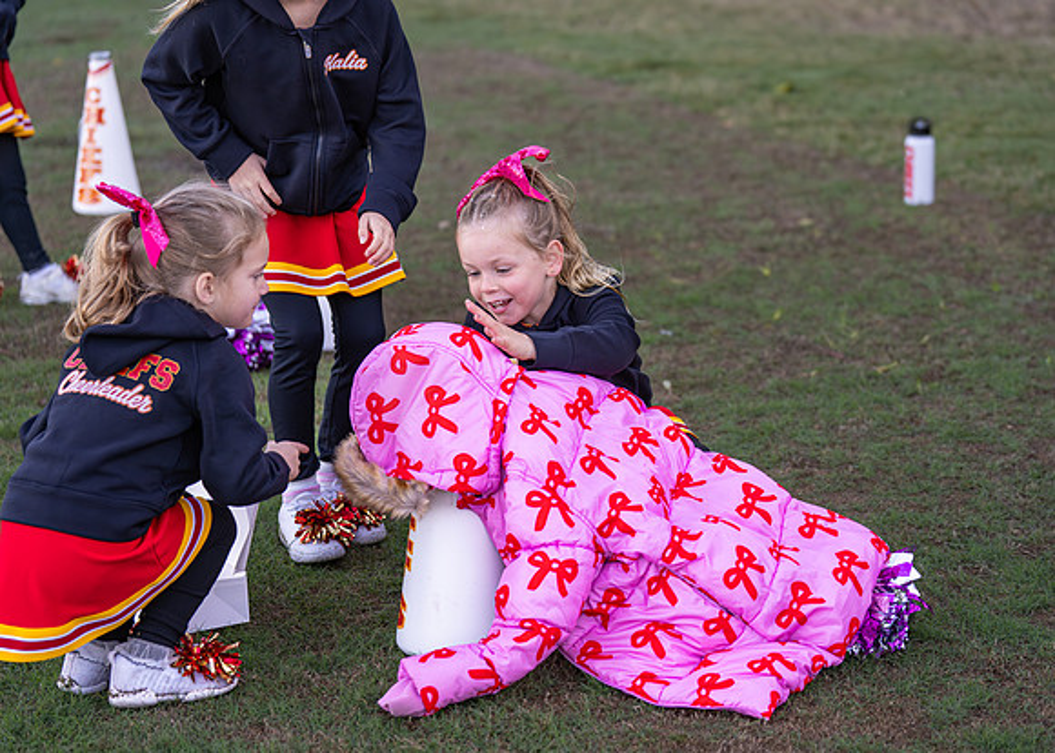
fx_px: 2409
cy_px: 361
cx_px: 602
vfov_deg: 17.8
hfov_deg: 24.7
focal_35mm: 80
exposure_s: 1/1250
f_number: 2.8
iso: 500
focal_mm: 70
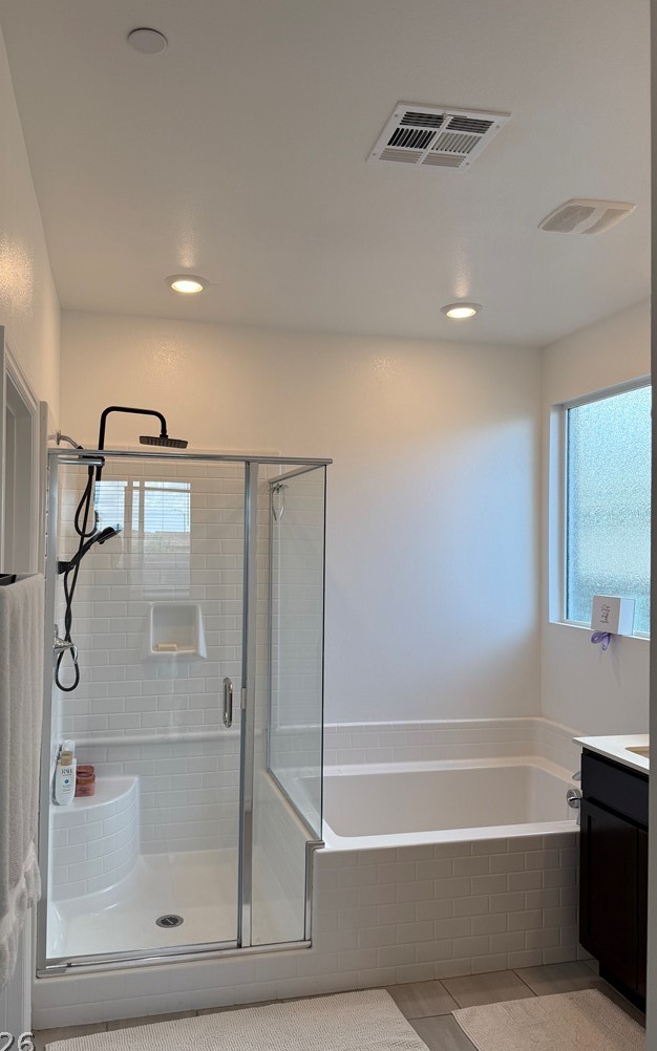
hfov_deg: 47.5
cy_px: 531
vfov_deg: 70.4
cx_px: 287
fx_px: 745
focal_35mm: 26
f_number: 1.78
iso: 100
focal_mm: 6.76
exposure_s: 1/319
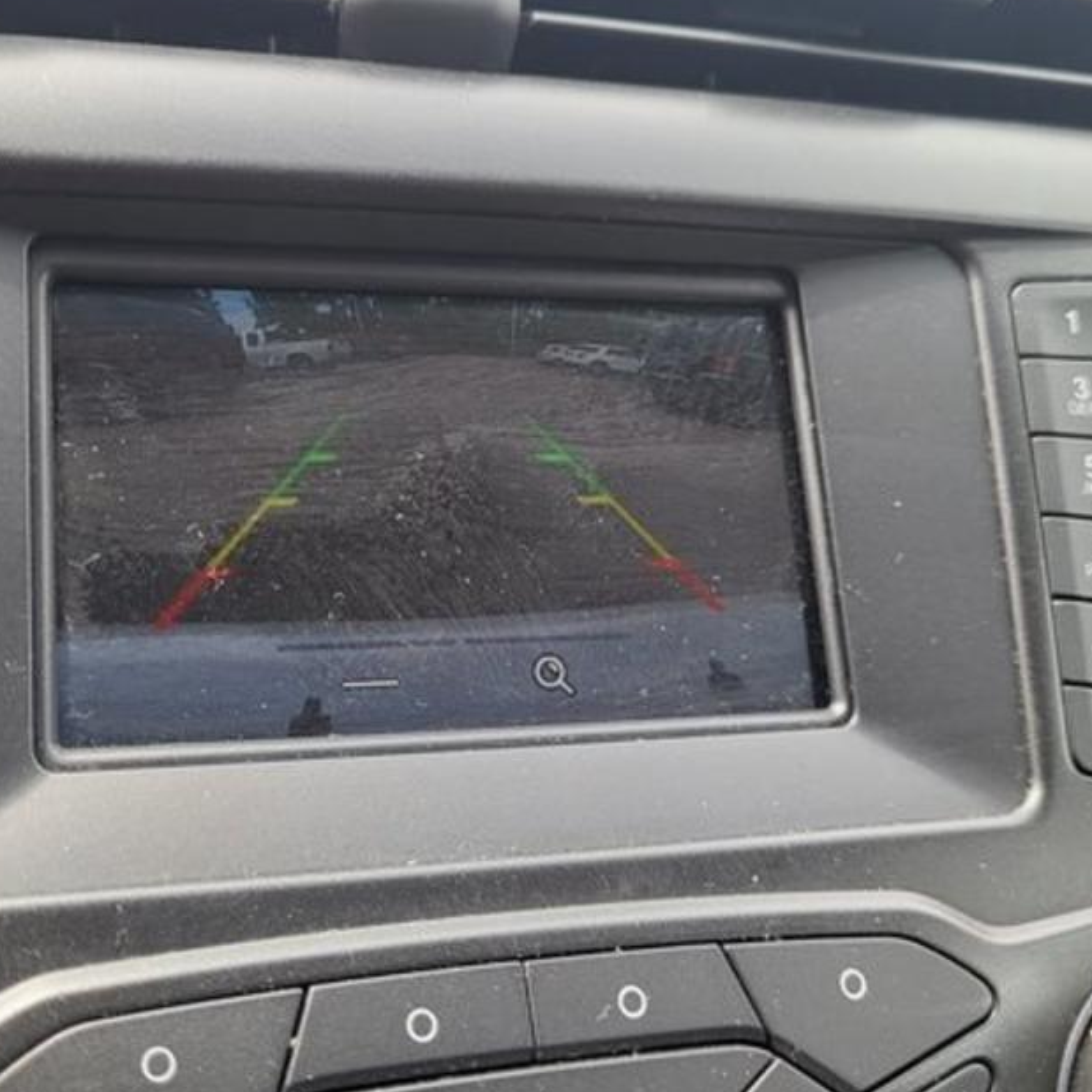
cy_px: 508
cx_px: 427
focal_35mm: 38
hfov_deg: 43.6
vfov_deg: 43.8
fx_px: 1356
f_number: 1.8
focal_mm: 5.4
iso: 40
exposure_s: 1/167
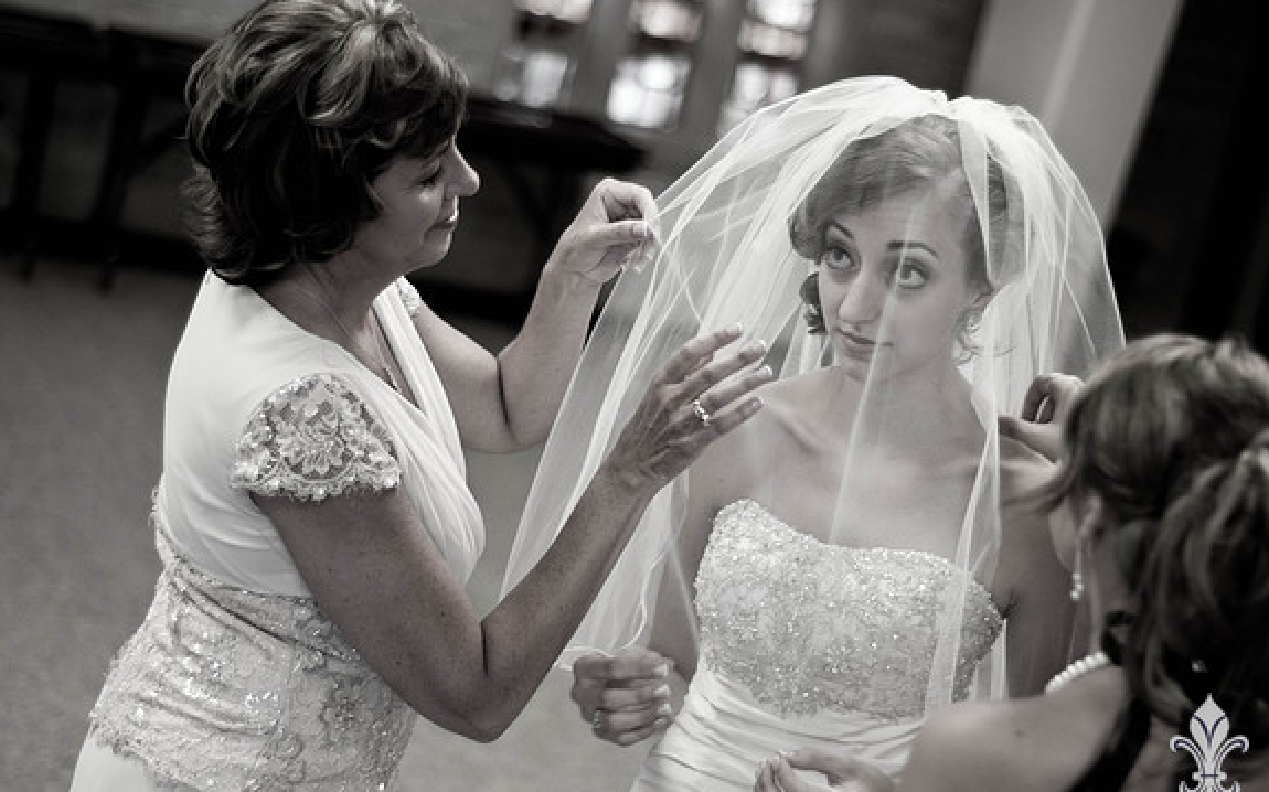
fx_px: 2662
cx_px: 636
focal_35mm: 77
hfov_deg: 26.8
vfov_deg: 16.9
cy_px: 411
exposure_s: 1/100
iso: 200
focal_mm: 50
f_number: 1.8
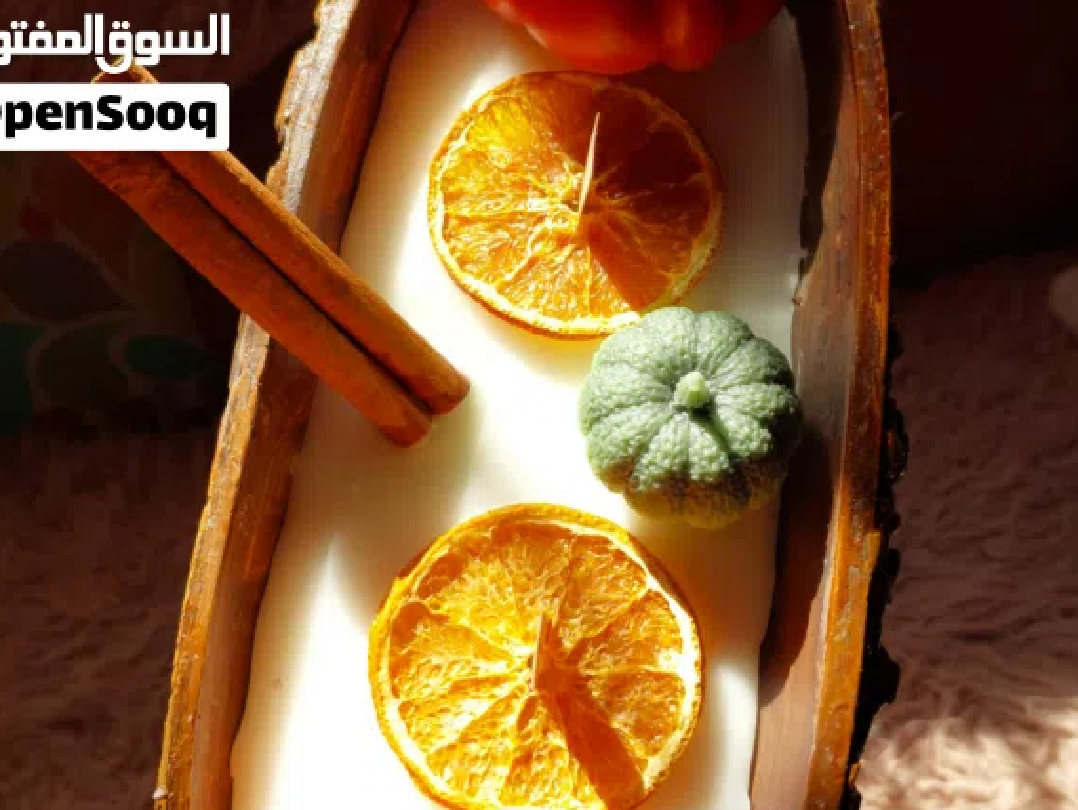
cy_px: 425
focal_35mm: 26
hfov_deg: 67.3
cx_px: 516
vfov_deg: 53.1
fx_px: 810
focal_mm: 5.06
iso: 25
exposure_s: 1/270
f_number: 1.8
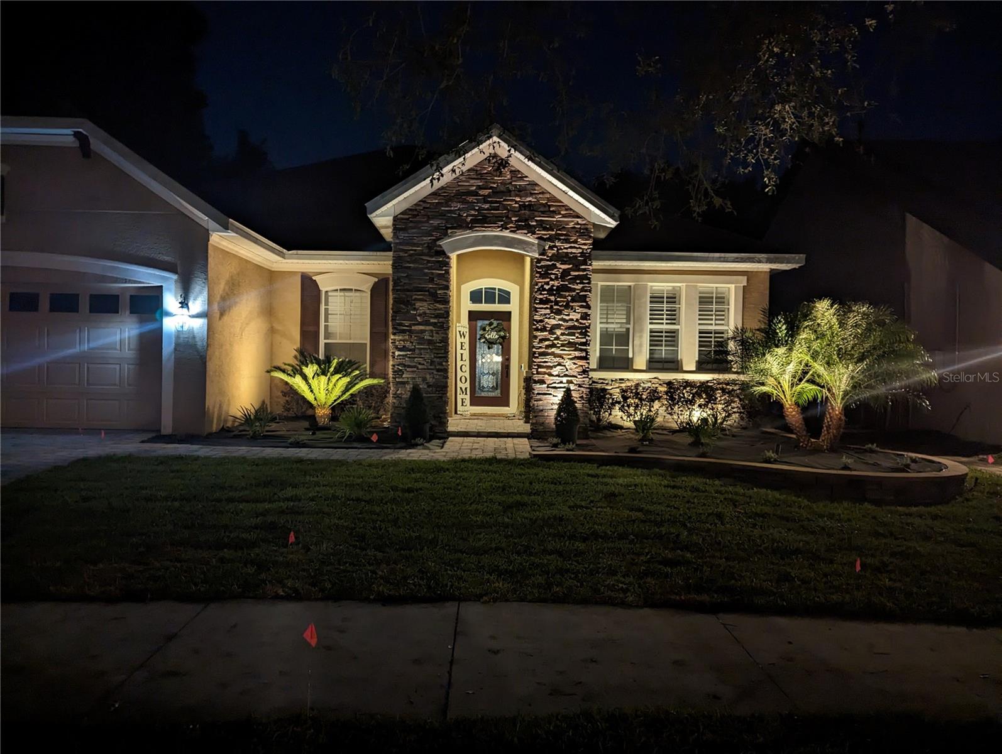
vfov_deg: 56.9
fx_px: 696
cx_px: 501
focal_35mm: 24
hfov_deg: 71.5
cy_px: 377
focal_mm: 6.81
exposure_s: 1/24
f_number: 1.85
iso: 734
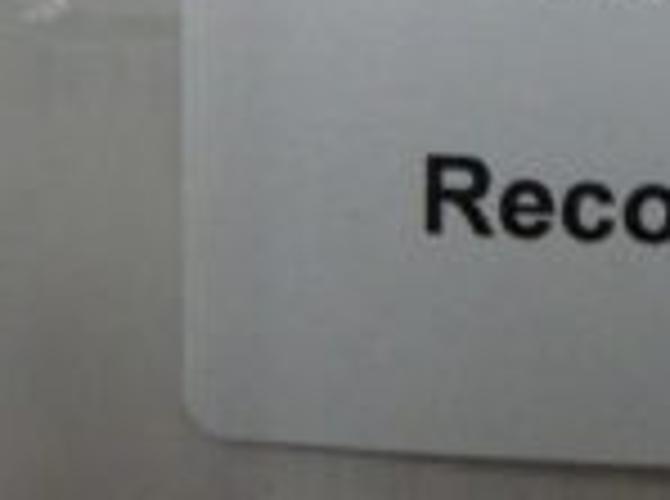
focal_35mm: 101
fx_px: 1950
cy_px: 230
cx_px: 881
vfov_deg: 14.6
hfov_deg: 18.1
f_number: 3.3
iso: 400
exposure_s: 1/30
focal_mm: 4.1
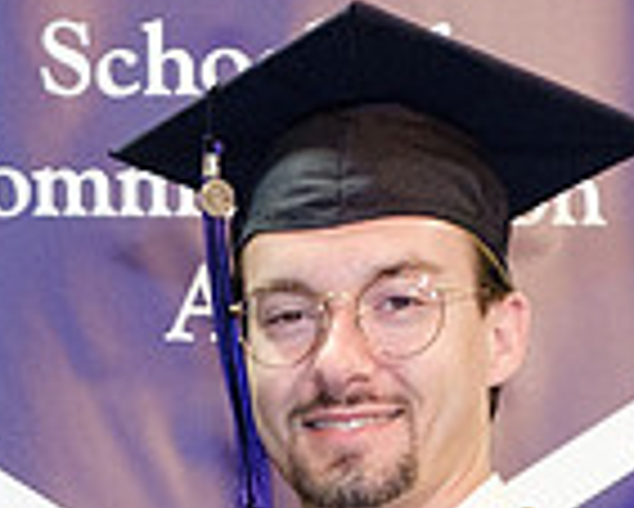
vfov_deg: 5.6
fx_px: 5070
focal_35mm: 270
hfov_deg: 7.1
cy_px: 955
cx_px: -57
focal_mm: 27.4
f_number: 4
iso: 1600
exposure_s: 1/125
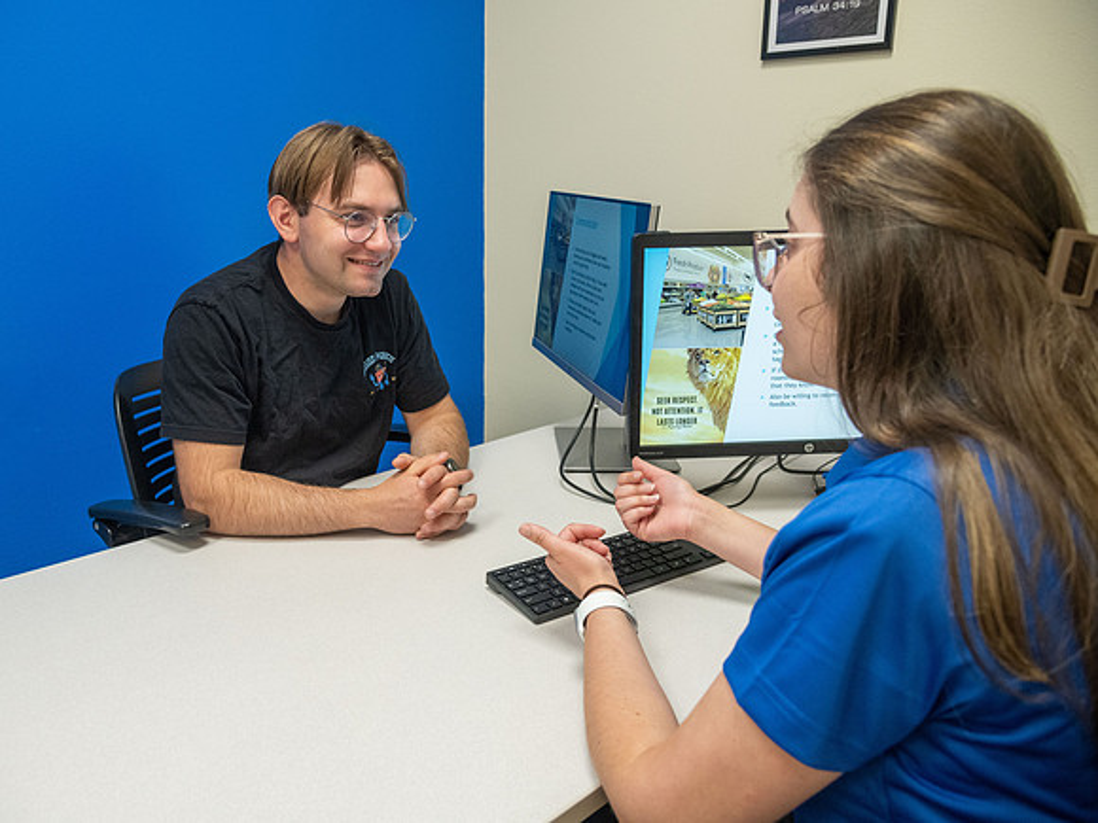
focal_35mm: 27
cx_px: 478
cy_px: 414
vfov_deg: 51.4
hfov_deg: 65.1
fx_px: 855
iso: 1250
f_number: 4
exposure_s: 1/250
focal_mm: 24
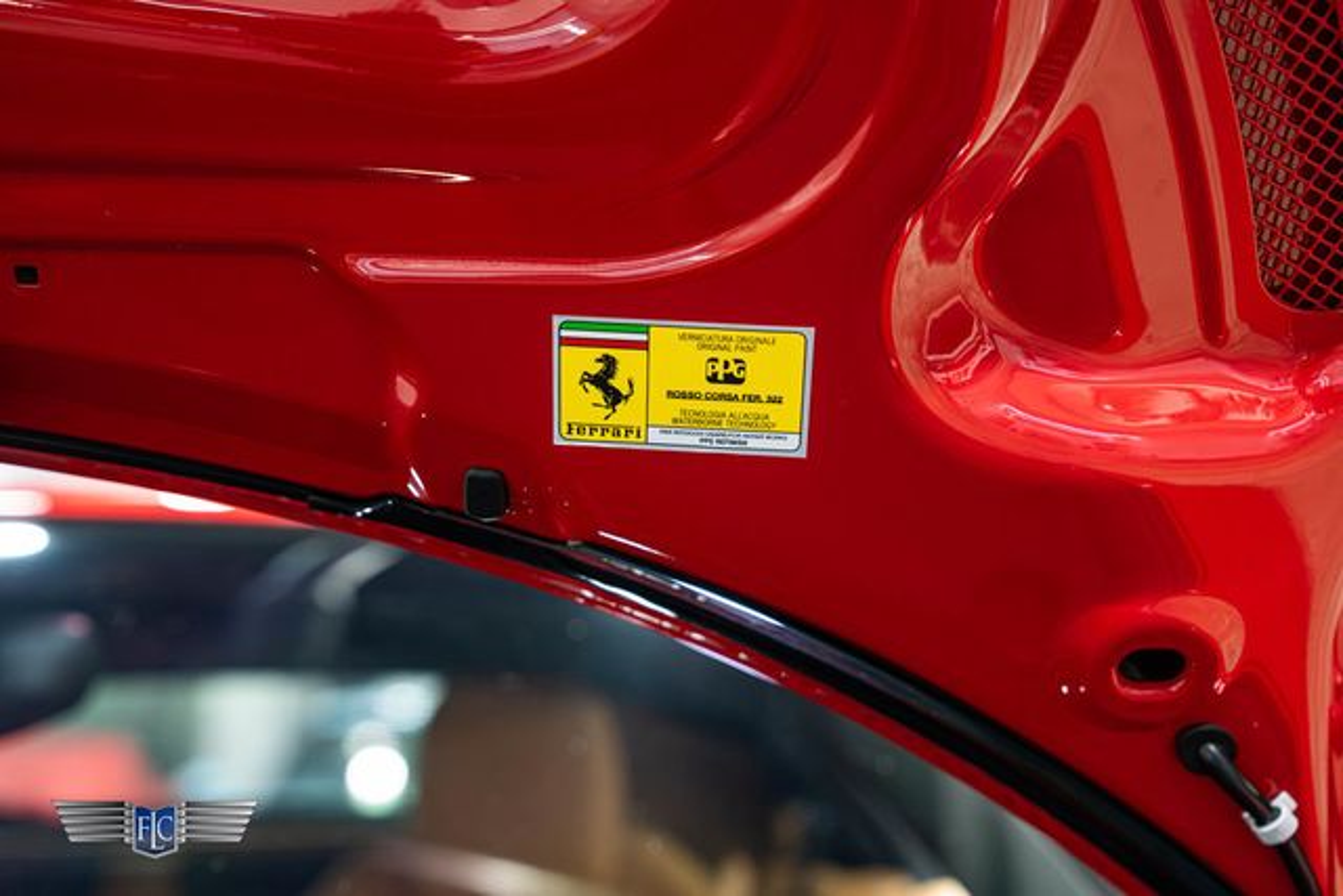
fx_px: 2612
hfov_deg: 28.8
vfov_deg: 19.5
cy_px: 448
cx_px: 672
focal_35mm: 70
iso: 1600
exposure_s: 1/20
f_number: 4
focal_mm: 70
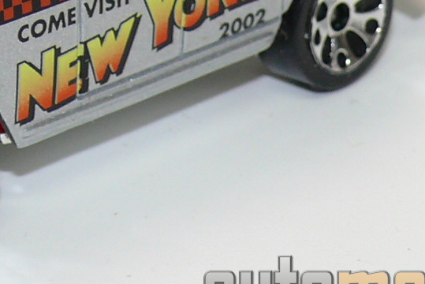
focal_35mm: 324
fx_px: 3827
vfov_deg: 4.2
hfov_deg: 6.3
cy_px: -113
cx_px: 21
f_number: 4
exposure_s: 1/30
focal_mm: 13.7
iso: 100
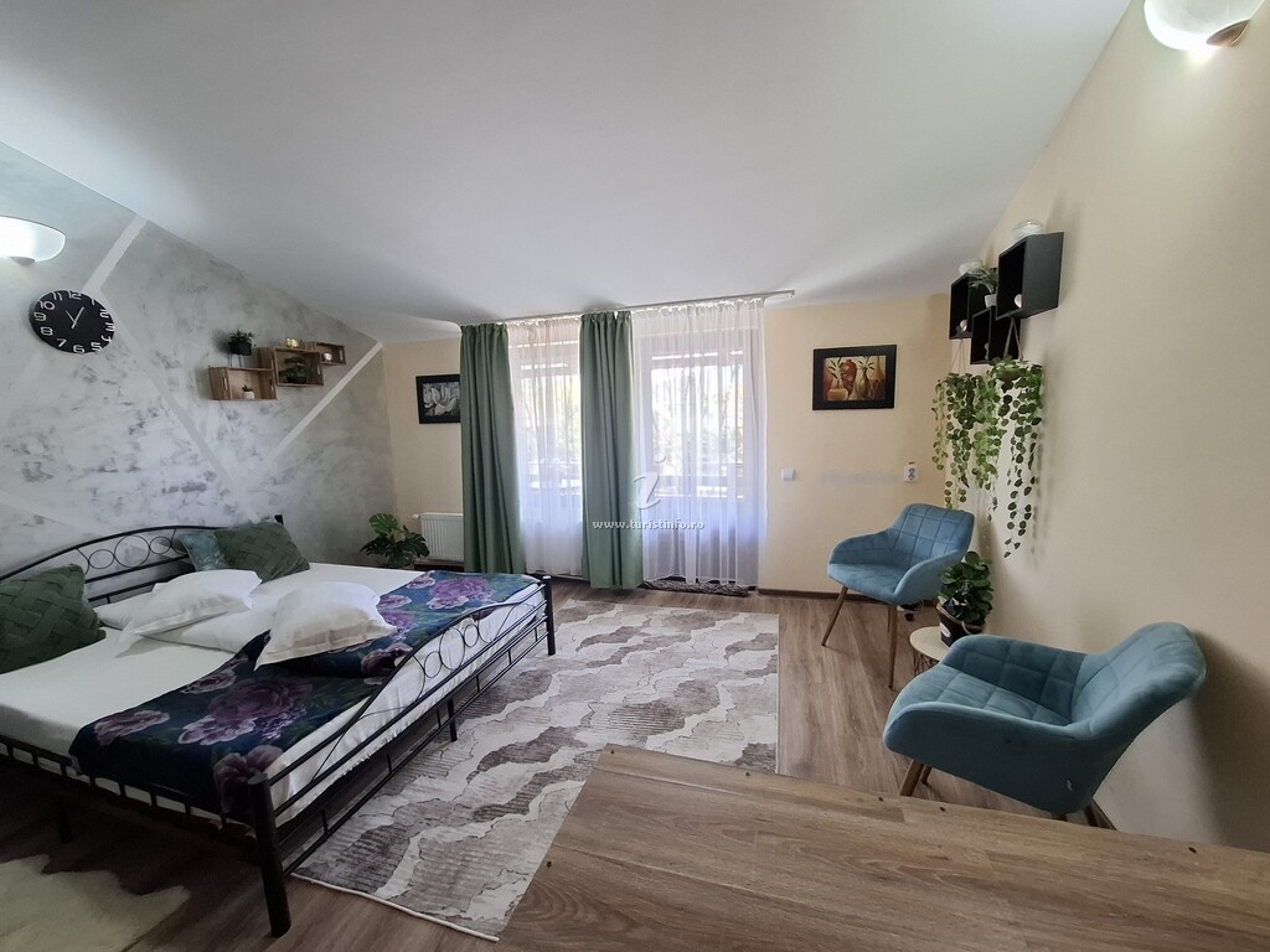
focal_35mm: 13
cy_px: 476
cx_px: 635
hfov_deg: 106.2
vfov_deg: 89.9
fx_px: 477
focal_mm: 1.74
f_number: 2.2
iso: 160
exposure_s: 1/40
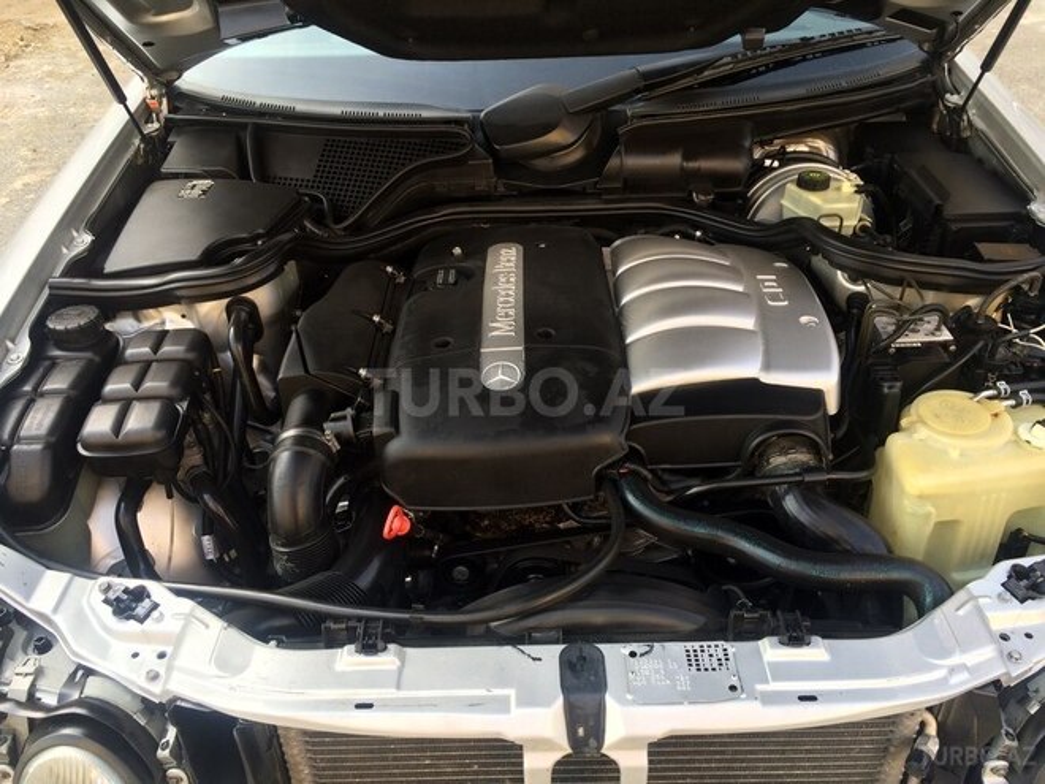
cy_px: 392
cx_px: 522
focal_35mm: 29
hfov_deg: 61.7
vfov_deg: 48.2
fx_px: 875
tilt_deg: -34.5
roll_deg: +0.9
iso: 32
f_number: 2.2
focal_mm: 4.15
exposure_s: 1/186
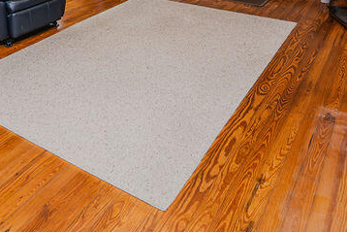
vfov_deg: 30.0
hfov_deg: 47.4
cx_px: 106
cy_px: -24
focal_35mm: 40
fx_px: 386
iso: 2000
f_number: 4
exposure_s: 1/200
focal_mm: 14
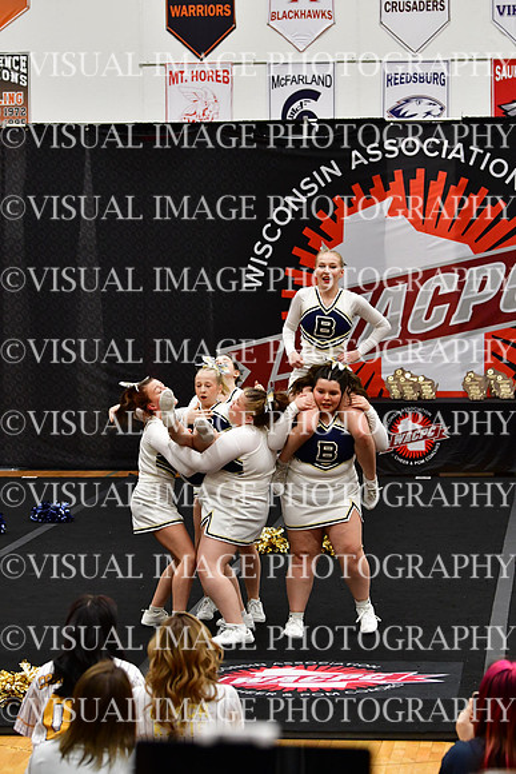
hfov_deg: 11.4
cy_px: 387
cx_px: 258
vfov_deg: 17.1
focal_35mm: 120
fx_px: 2578
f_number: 4
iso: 4000
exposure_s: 1/500
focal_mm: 80
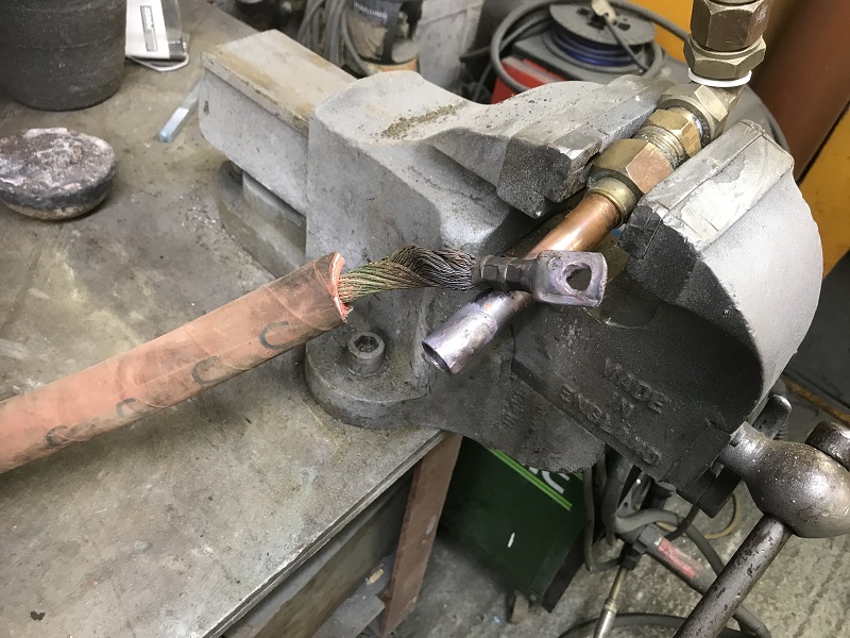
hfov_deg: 63.4
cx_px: 425
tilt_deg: -45.8
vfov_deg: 49.7
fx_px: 688
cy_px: 319
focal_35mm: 28
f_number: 1.8
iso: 64
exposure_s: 1/17
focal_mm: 3.99
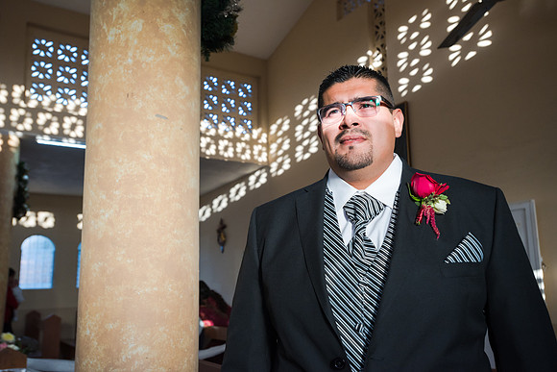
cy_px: 186
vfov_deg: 37.9
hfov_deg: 54.4
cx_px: 278
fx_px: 542
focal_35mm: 35
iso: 1000
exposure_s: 1/320
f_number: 3.5
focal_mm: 35
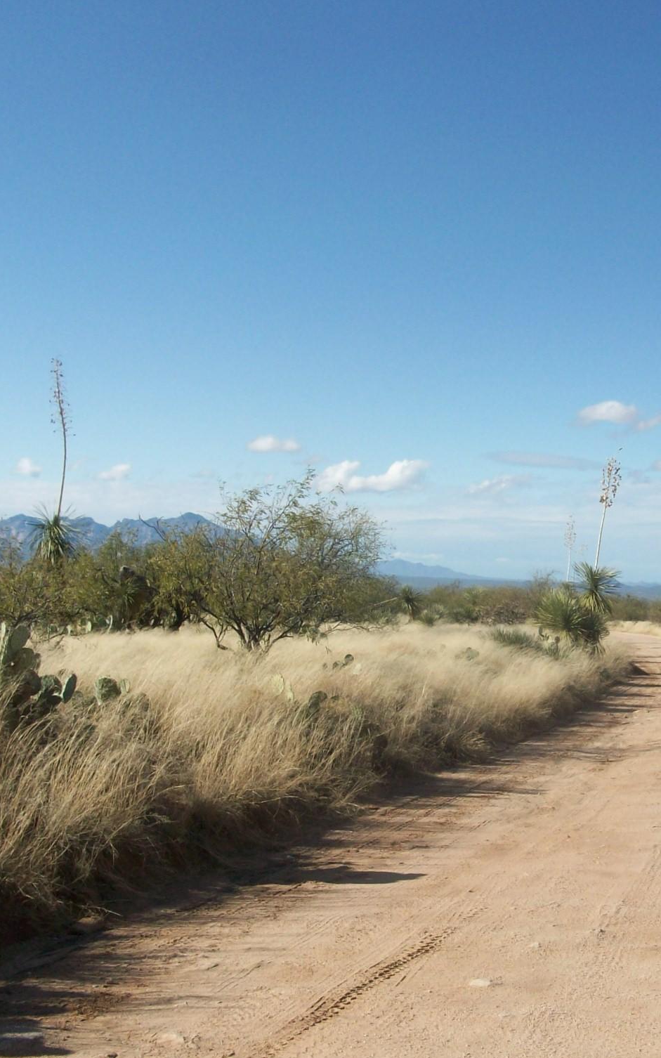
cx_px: 537
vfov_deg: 41.1
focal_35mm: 49
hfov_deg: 25.8
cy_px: 528
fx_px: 1413
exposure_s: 1/399
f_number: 5.5
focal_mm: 5.7
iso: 64
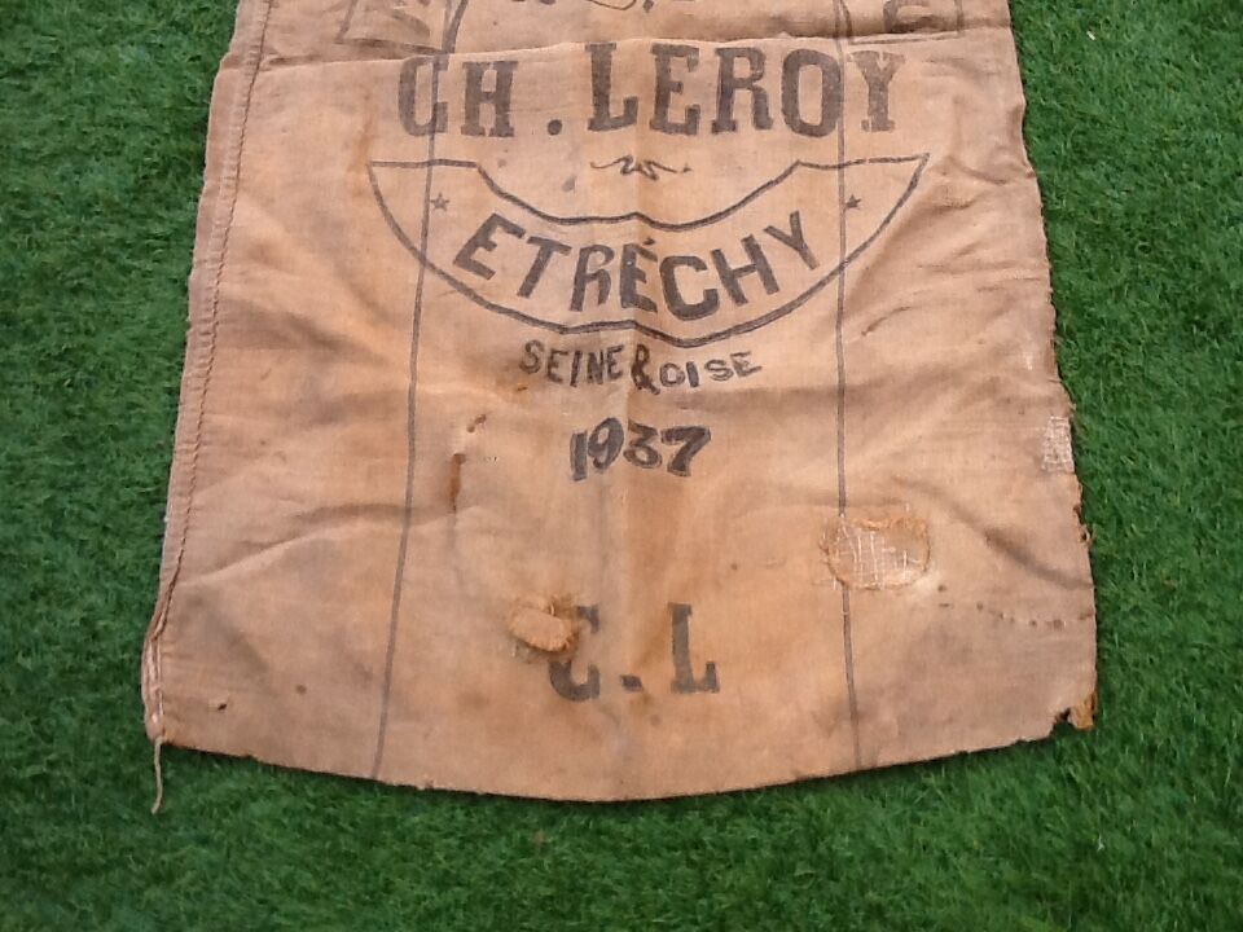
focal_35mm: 44
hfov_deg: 42.9
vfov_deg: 32.9
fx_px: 1580
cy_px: 466
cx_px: 622
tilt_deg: -62.0
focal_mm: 2.03
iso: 40
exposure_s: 1/300
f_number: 2.4
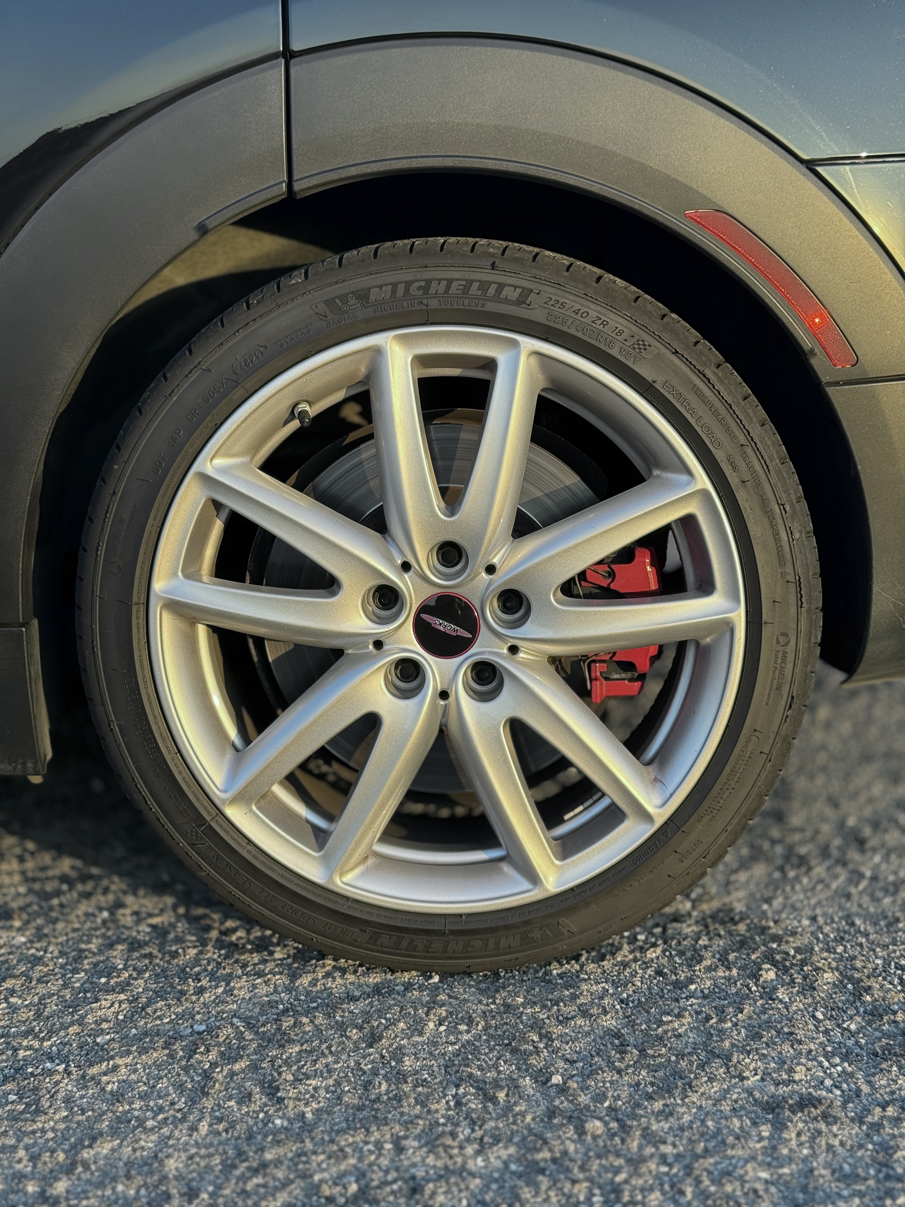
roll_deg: -0.7
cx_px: 452
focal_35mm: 48
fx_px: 1673
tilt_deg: -9.9
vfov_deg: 39.7
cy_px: 604
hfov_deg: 30.3
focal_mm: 6.76
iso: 64
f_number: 1.78
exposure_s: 1/611
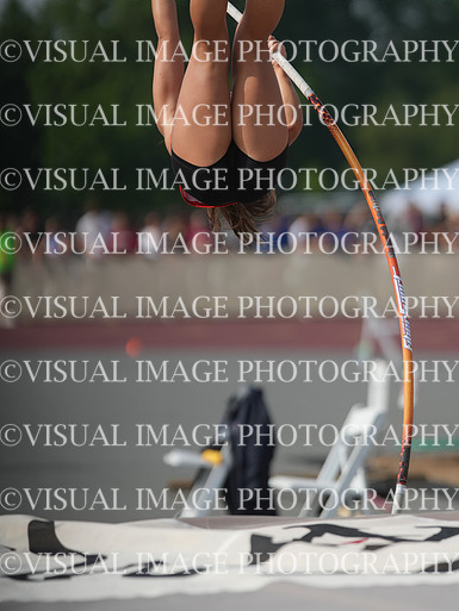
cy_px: 275
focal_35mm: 326
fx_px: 5761
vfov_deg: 6.1
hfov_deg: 4.6
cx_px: 230
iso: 400
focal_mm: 300
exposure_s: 1/6400
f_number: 4
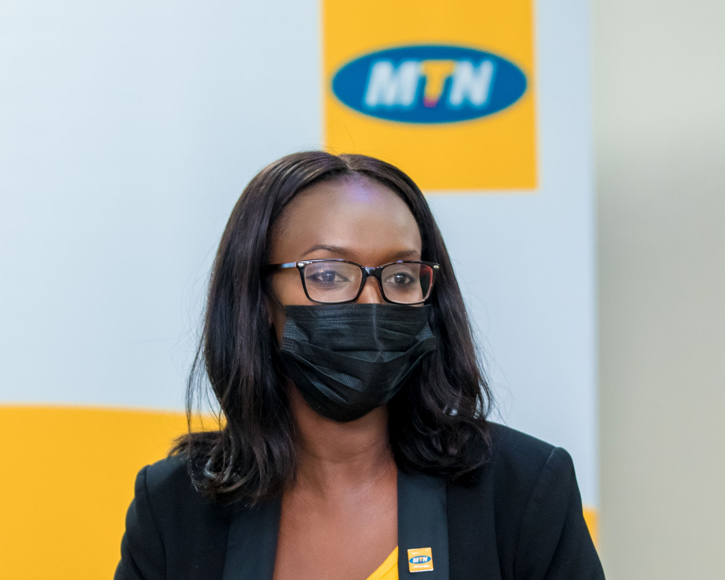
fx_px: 8733
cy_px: 548
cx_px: 387
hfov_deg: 4.8
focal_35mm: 407
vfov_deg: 3.8
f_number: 2.8
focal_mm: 165
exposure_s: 1/160
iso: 1000
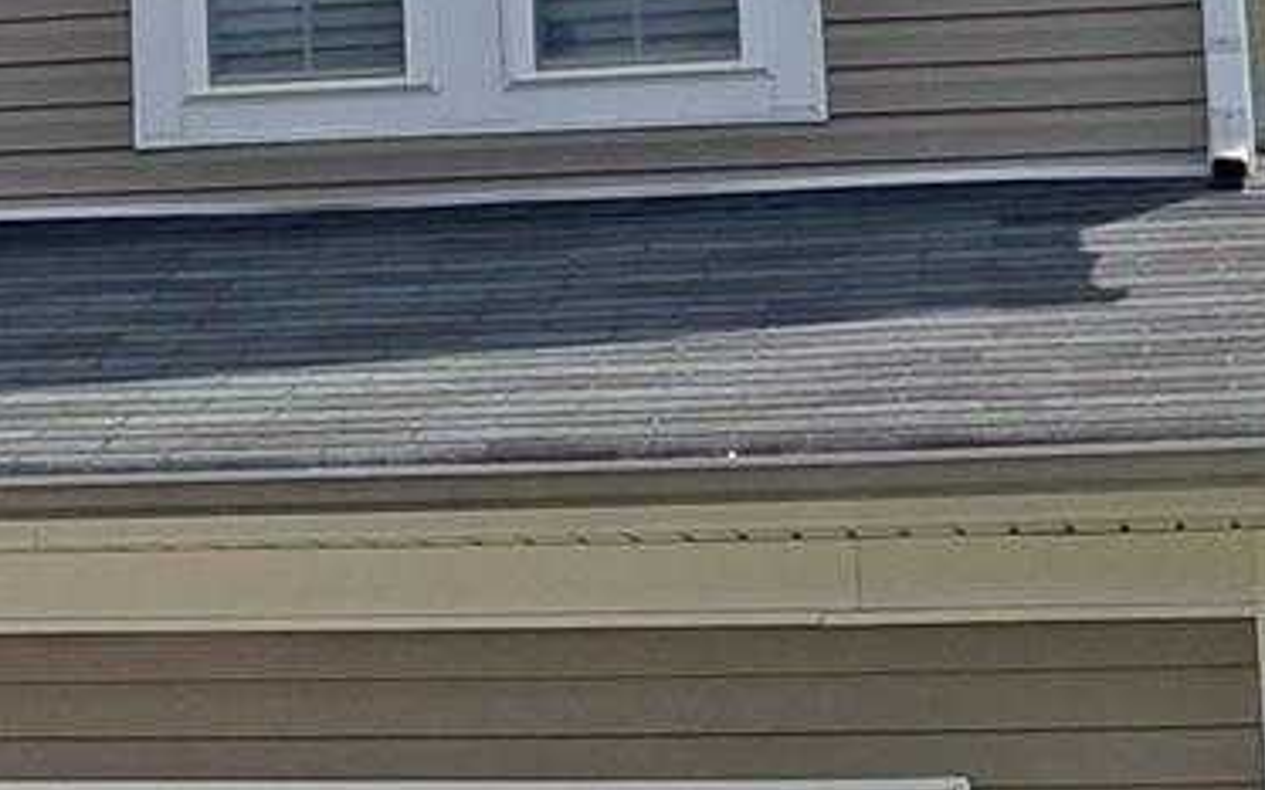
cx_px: -875
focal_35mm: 157
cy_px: -207
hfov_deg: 12.4
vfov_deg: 8.2
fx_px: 5412
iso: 25
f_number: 1.8
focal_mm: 4
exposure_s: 1/1119
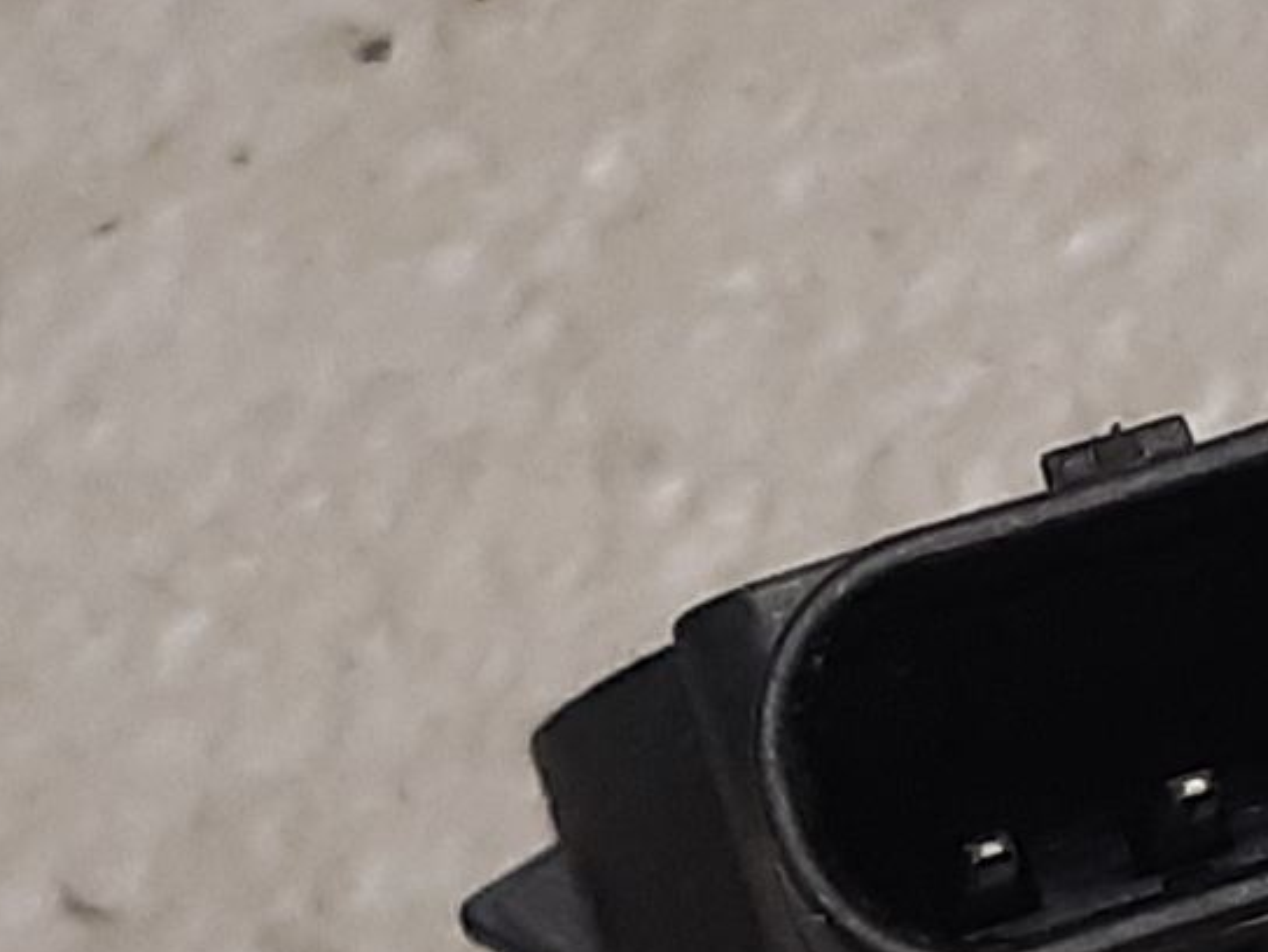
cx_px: 1121
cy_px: 945
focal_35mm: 98
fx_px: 3592
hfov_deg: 19.7
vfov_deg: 14.9
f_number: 1.7
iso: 125
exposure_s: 1/50
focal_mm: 3.93
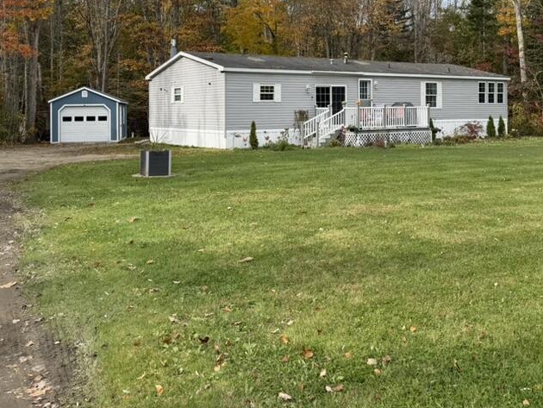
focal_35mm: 39
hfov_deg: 47.8
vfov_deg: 35.8
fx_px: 612
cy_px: 91
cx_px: 303
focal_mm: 6.76
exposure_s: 1/2299
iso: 80
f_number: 1.78
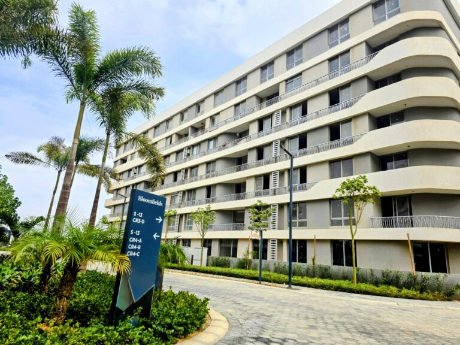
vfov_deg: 58.9
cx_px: 230
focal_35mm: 23
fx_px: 306
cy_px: 172
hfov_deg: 73.9
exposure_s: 1/601
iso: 12
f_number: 1.7
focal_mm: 6.3
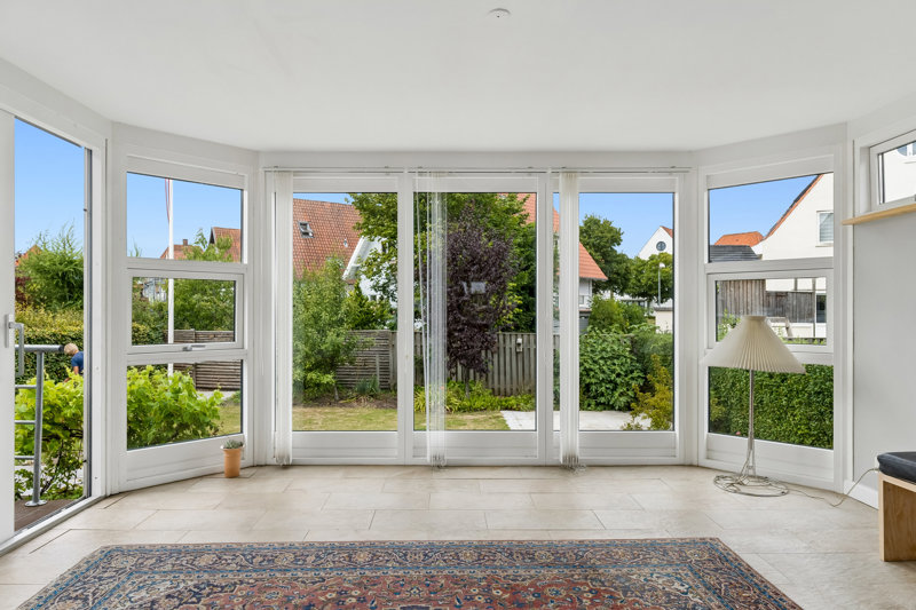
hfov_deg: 73.8
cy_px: 305
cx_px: 458
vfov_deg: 53.1
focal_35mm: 24
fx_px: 611
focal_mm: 16
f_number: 8
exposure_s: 1/50
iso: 200
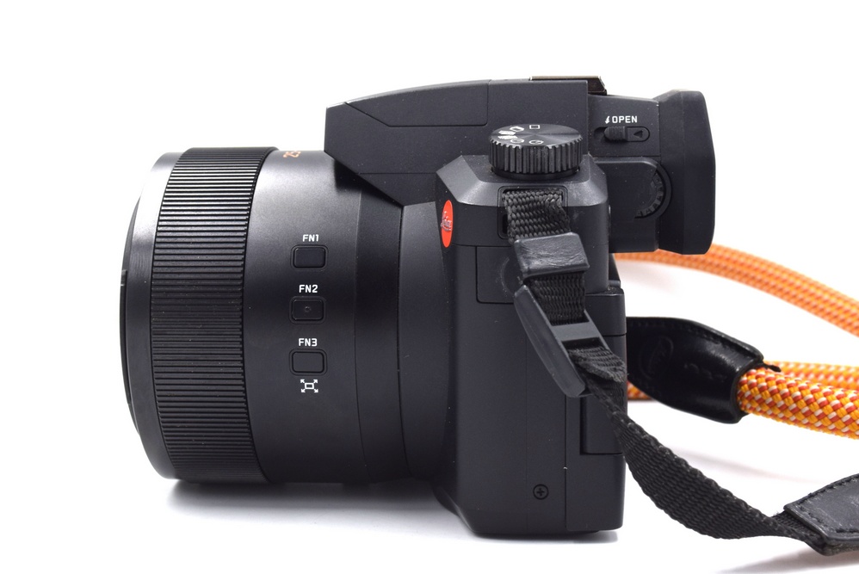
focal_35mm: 66
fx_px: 1576
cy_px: 287
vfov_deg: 20.6
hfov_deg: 30.5
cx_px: 430
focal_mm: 44
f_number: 11
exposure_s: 1/100
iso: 400
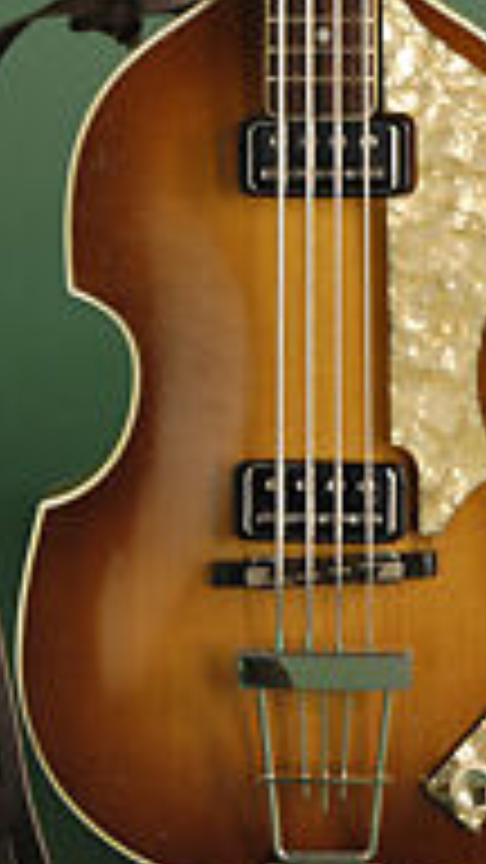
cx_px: 308
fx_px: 6506
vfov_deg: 7.5
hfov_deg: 4.3
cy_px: -274
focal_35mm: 284
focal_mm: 58
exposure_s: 1/60
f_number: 13
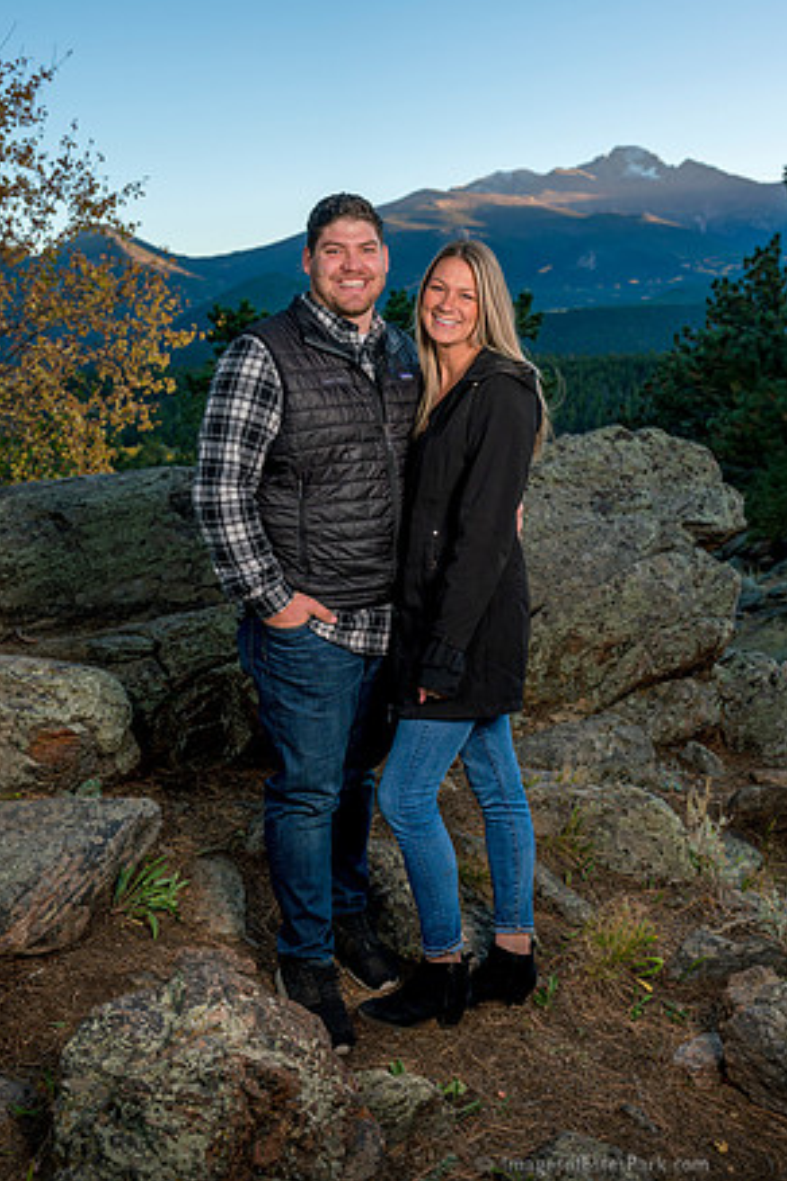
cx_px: 399
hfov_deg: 36.9
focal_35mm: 36
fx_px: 1180
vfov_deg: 53.1
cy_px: 577
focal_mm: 35
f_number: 4.5
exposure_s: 1/160
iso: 100
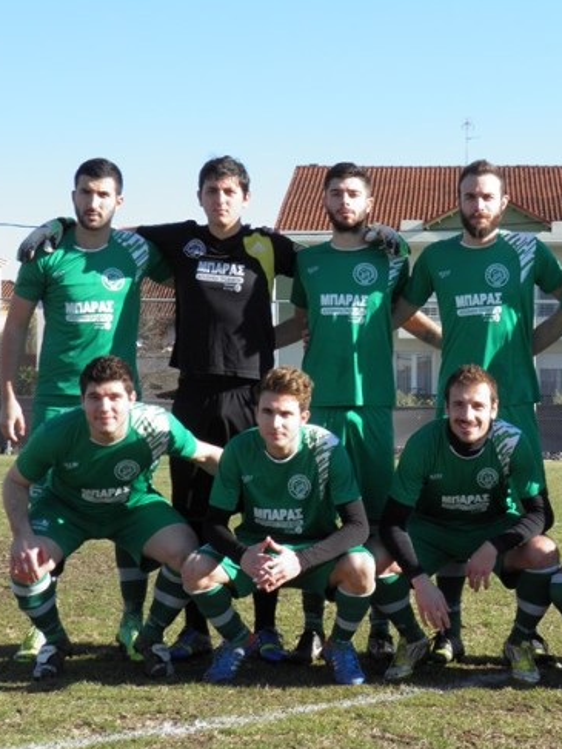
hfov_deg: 17.5
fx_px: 1819
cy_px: 376
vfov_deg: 23.3
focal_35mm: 84
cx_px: 413
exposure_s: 1/125
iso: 50
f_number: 6
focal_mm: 11.2
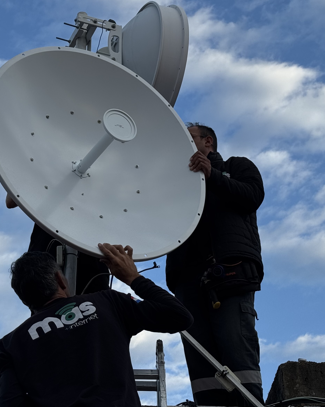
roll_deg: +0.7
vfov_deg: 23.5
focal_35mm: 81
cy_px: 157
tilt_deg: +32.6
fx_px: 974
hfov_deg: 18.9
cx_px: 126
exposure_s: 1/1490
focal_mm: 6.76
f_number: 1.78
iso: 64
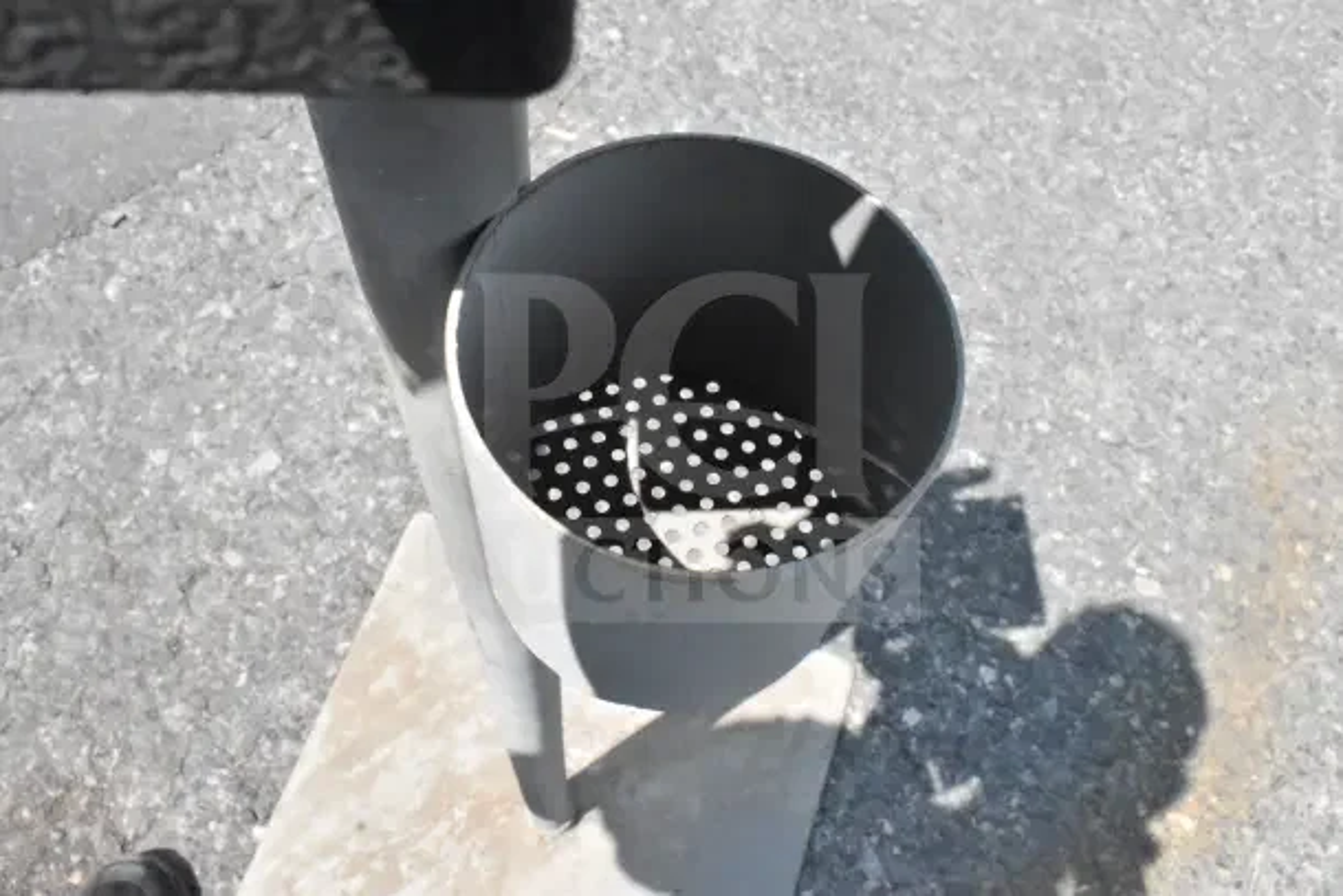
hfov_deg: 61.9
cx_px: 672
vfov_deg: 43.6
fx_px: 1119
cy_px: 448
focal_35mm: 30
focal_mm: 20
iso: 6400
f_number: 22
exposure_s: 1/2000
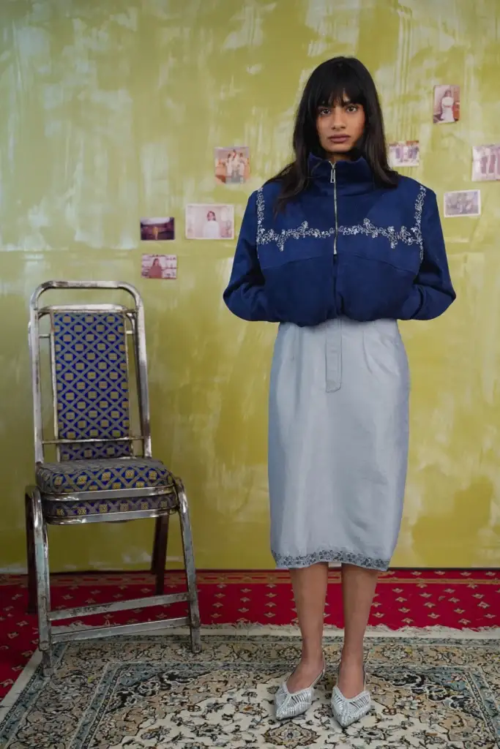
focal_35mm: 44
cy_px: 374
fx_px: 908
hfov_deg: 30.8
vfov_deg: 44.9
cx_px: 250
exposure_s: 1/100
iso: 800
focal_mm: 43.6
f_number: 2.8
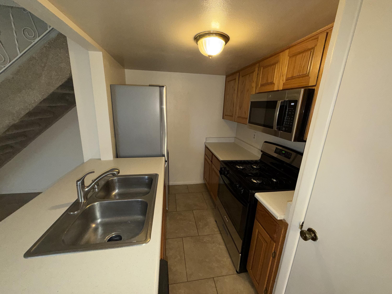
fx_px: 159
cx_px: 196
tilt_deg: -15.2
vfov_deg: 85.7
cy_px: 147
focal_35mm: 14
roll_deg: -1.6
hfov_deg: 102.1
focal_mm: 2.22
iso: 100
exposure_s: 1/60
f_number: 2.2
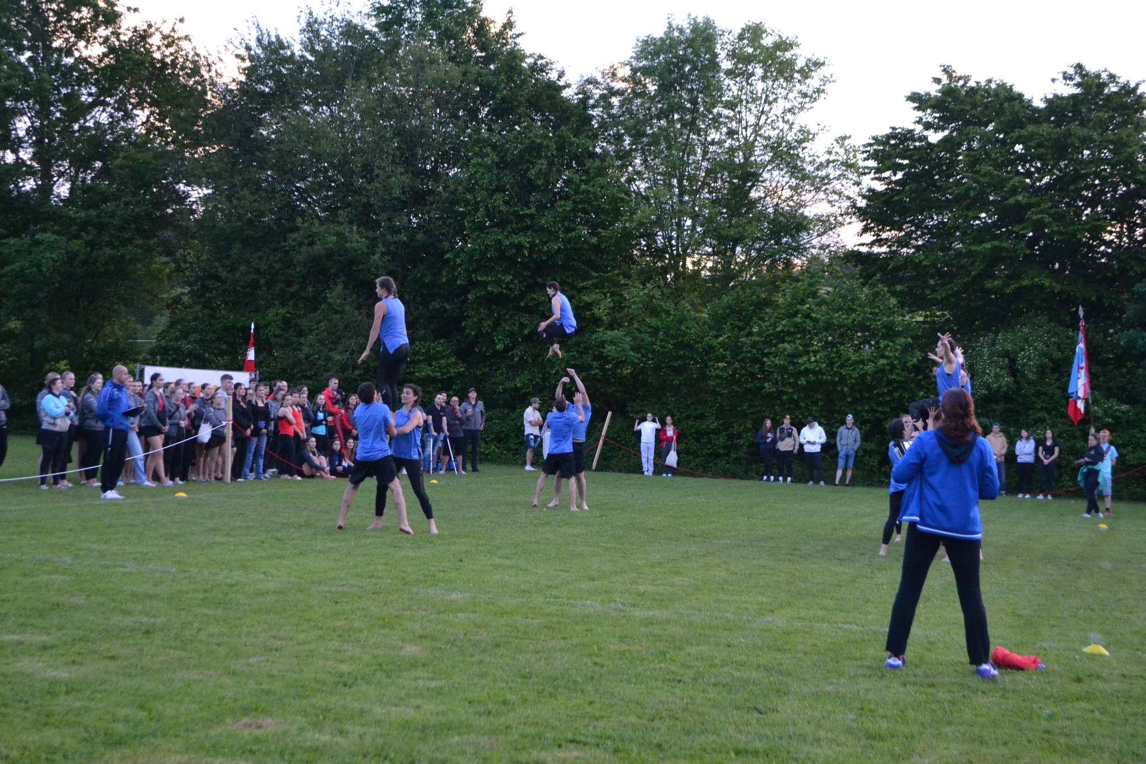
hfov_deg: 36.9
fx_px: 1719
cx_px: 573
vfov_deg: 25.1
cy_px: 382
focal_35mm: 54
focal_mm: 36
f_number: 5
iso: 2200
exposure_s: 1/500
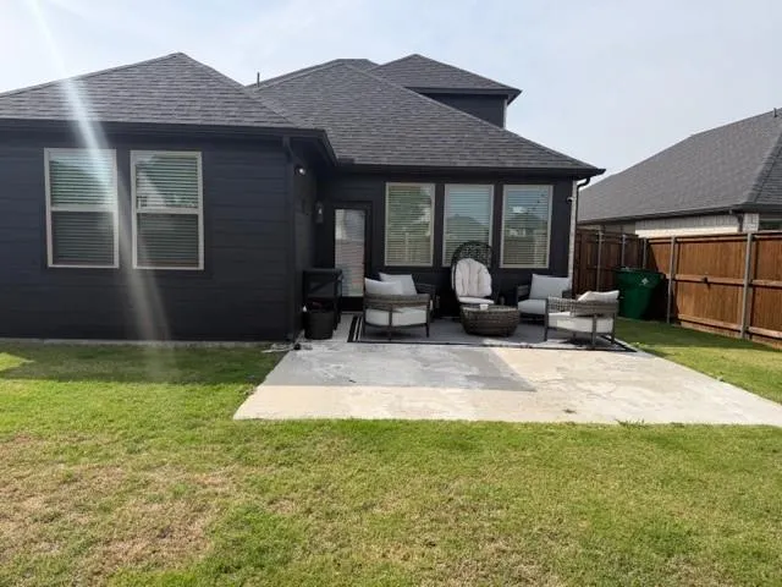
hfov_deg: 71.6
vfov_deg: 56.8
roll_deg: -1.0
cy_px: 294
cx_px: 391
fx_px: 542
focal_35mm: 24
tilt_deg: -5.0
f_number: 1.78
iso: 100
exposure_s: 1/4975
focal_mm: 6.76
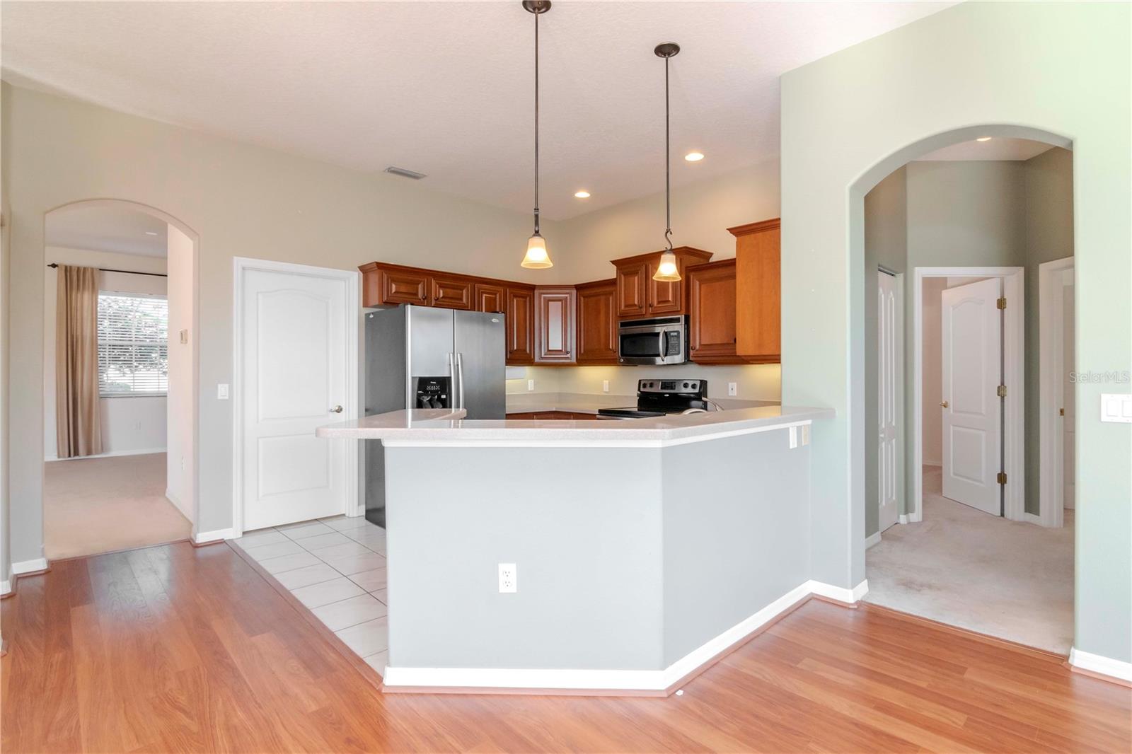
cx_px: 566
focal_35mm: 16
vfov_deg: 72.0
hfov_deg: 95.0
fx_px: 519
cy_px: 377
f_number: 14
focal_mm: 11
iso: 640
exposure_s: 1/15
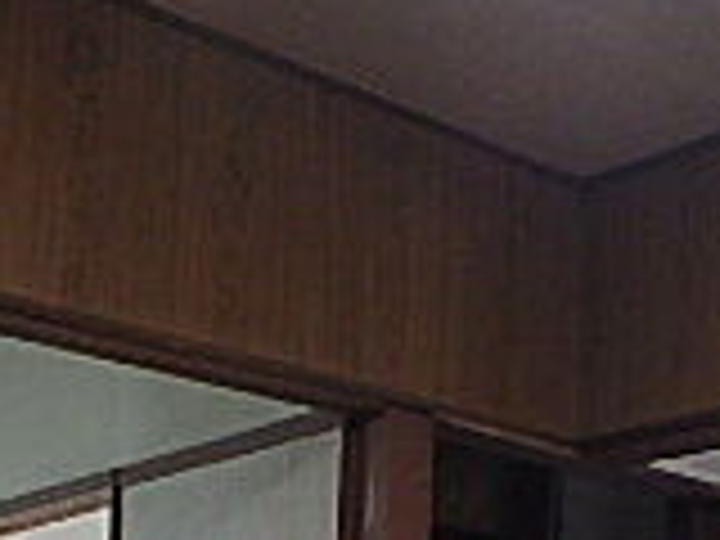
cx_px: 932
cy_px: 783
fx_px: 1747
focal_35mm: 84
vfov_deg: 16.2
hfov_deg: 21.2
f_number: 3.5
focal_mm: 3.7
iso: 320
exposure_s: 1/30
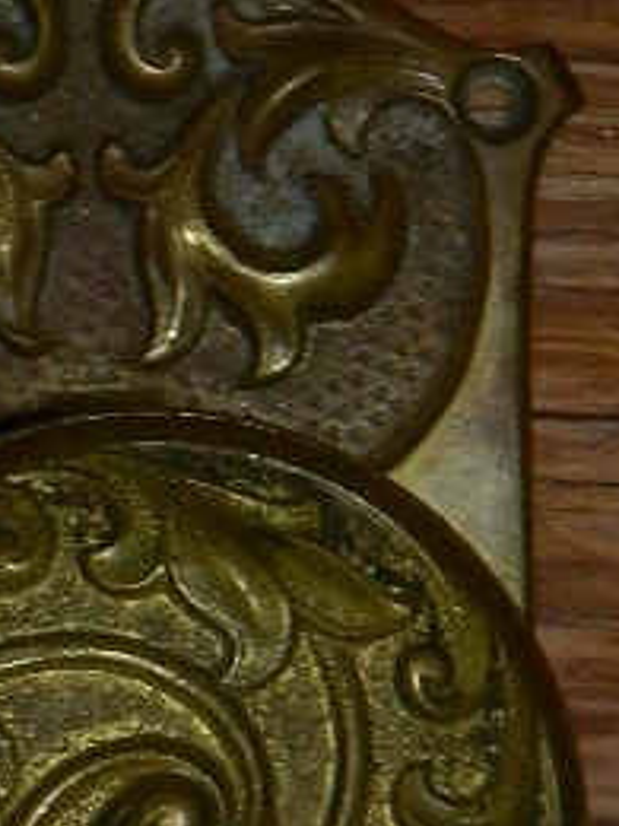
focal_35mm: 406
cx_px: -317
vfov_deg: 4.8
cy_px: 1217
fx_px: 9680
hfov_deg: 3.6
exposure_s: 1/60
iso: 200
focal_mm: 18.6
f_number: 4.5
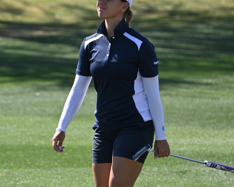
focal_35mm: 987
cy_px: 73
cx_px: 51
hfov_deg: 2.0
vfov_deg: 1.6
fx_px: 6835
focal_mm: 400
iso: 220
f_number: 5.6
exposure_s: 1/640
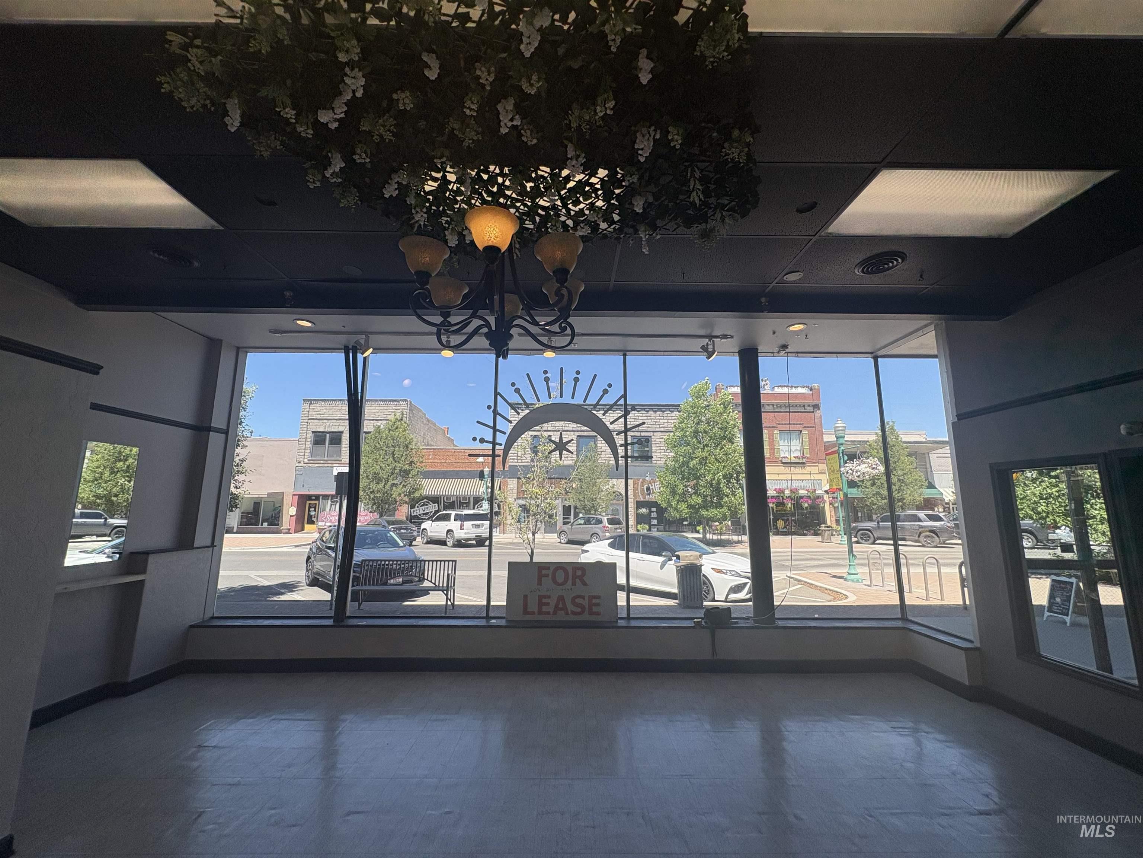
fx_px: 462
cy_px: 429
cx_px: 572
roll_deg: -0.1
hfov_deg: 102.1
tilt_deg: +10.3
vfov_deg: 85.7
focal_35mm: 14
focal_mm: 2.22
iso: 40
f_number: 2.2
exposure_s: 1/932
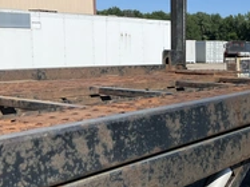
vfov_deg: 23.6
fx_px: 447
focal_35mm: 62
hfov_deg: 29.8
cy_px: 108
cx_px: 230
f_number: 1.8
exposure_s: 1/1626
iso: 25
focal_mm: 3
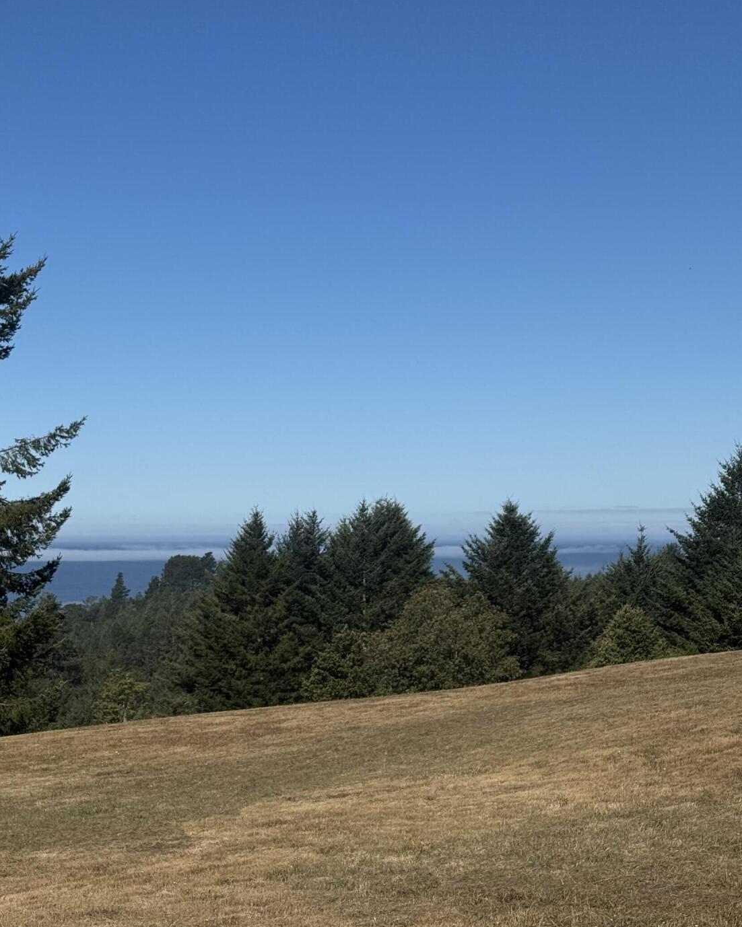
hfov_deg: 22.5
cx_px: 321
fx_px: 1867
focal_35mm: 68
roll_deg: +0.8
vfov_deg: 27.8
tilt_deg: +0.0
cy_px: 555
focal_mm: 6.76
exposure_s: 1/7937
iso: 64
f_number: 1.78
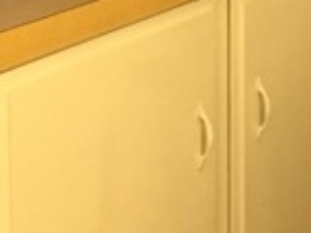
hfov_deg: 16.1
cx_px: 241
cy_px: -125
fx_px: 1096
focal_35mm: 122
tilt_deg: -7.1
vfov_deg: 11.6
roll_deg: -2.6
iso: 250
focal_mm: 4.15
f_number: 2.2
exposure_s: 1/15
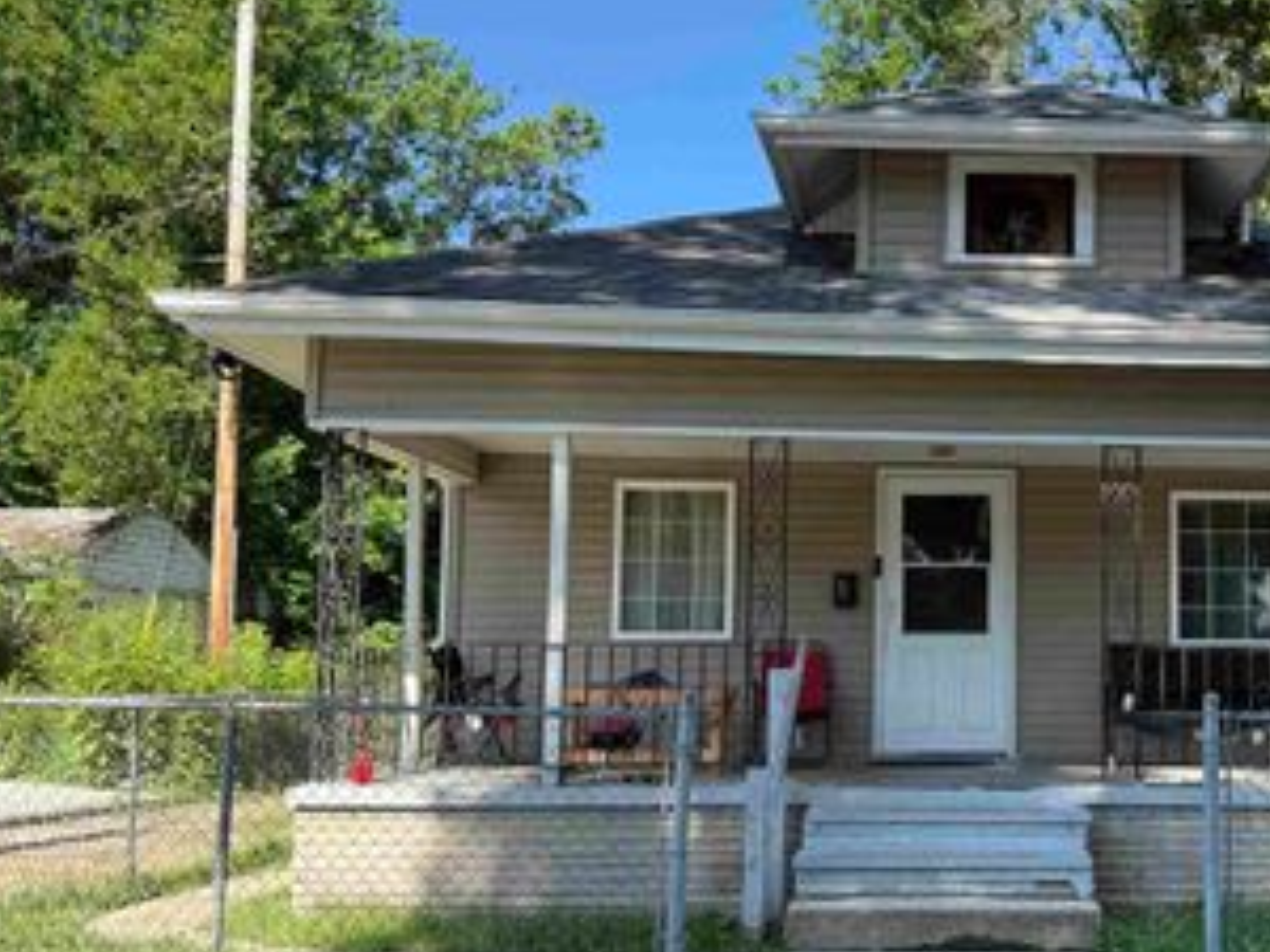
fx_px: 1468
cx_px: 999
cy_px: 561
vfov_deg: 35.9
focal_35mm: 40
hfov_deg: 44.7
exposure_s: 1/1250
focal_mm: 6.76
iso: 80
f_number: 1.78
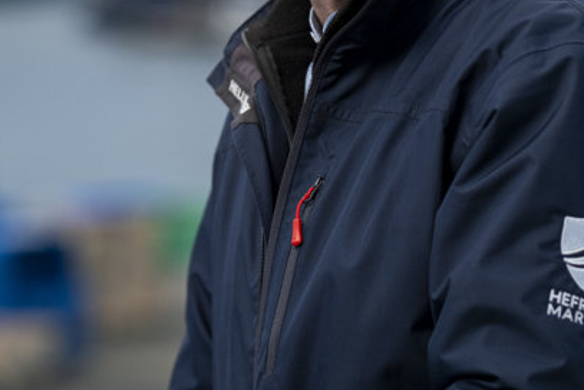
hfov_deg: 10.4
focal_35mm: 198
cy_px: 7
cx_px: 225
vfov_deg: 6.9
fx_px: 3214
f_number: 1.4
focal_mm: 56
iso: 640
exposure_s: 1/2500
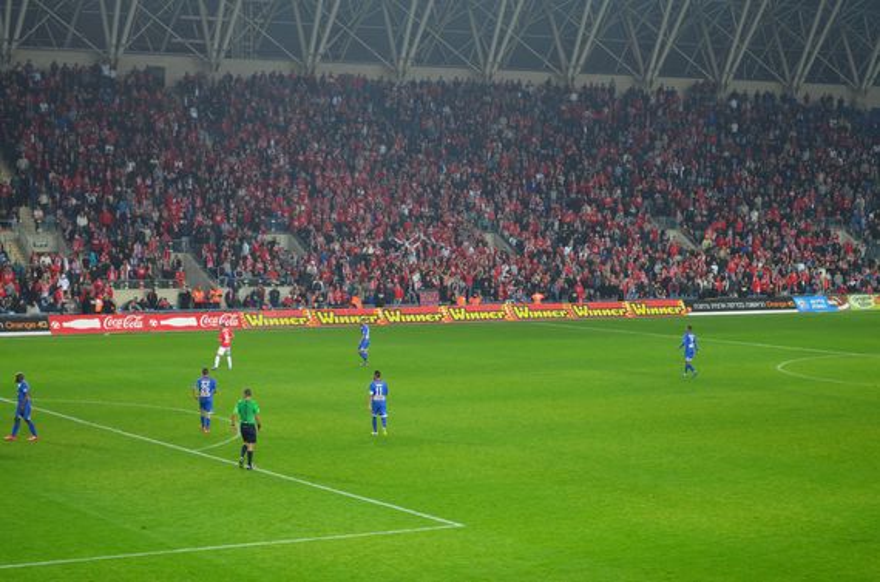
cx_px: 440
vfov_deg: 16.5
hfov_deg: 24.7
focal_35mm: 82
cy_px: 291
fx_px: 2012
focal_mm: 55
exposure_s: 1/60
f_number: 5.6
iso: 640
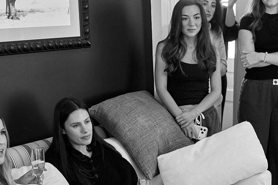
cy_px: 159
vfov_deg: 20.9
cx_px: 185
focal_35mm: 64
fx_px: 494
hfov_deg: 31.2
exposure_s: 1/200
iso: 1600
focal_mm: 28
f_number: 2
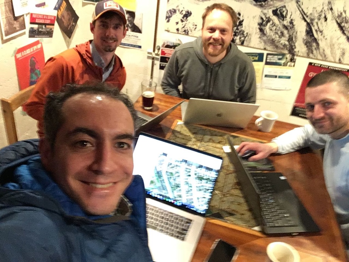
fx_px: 313
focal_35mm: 31
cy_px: 131
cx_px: 174
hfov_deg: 58.4
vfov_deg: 45.4
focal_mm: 2.15
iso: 400
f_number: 2.4
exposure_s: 1/24
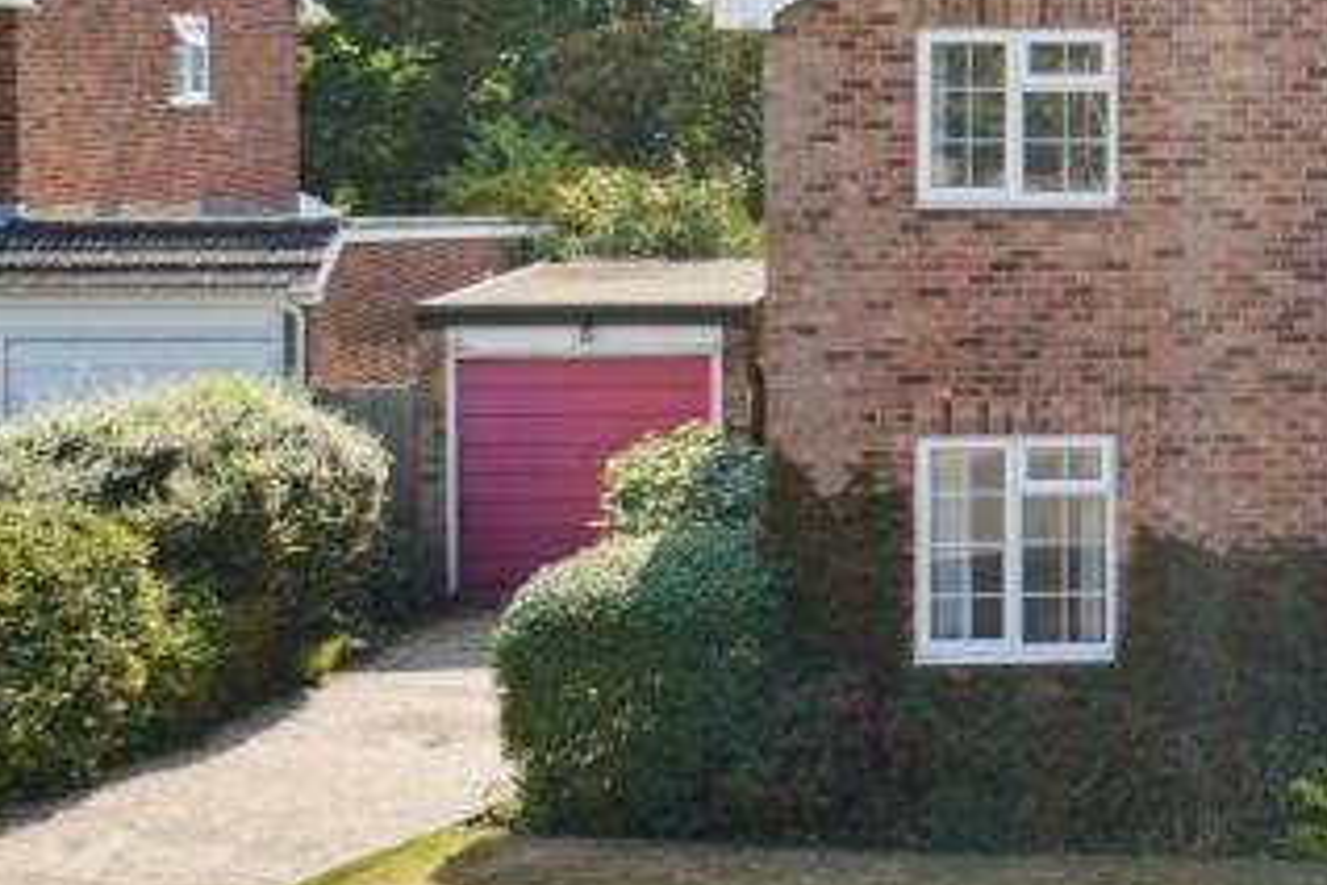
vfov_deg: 18.9
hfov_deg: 26.7
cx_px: 1296
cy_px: 278
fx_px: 2654
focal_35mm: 72
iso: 320
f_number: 6.3
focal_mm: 35
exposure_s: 1/400
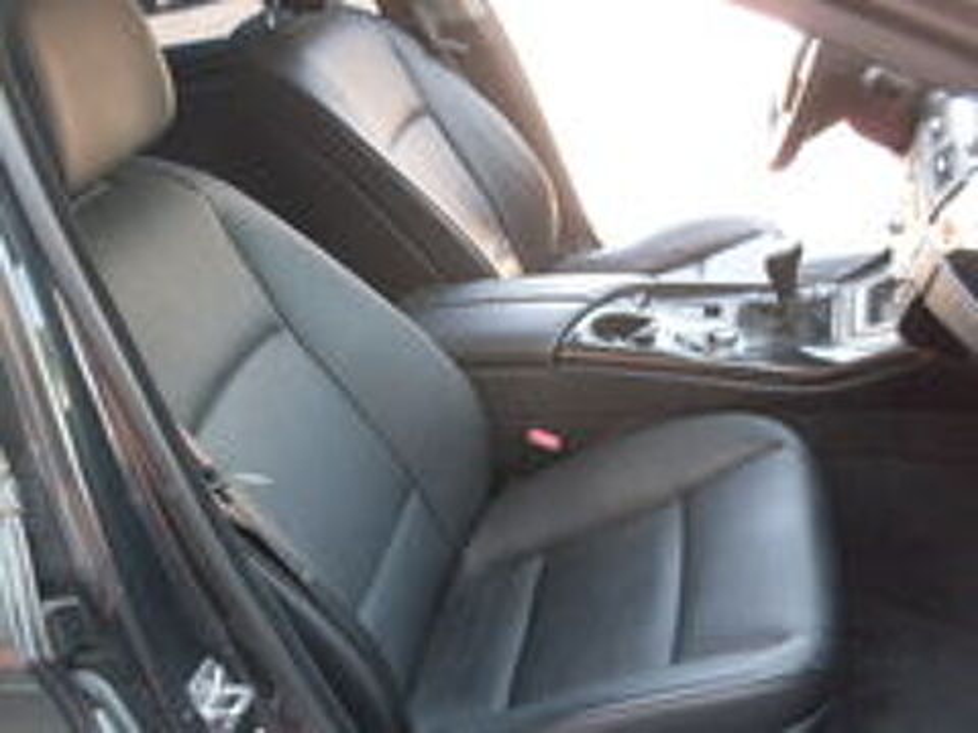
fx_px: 1074
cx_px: 489
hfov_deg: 49.0
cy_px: 366
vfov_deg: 37.7
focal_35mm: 38
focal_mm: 6.3
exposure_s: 1/45
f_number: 2.8
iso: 120
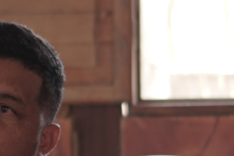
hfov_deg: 6.4
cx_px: -92
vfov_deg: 4.3
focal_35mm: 319
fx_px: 2073
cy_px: 198
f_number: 1.7
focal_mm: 30
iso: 250
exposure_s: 1/160
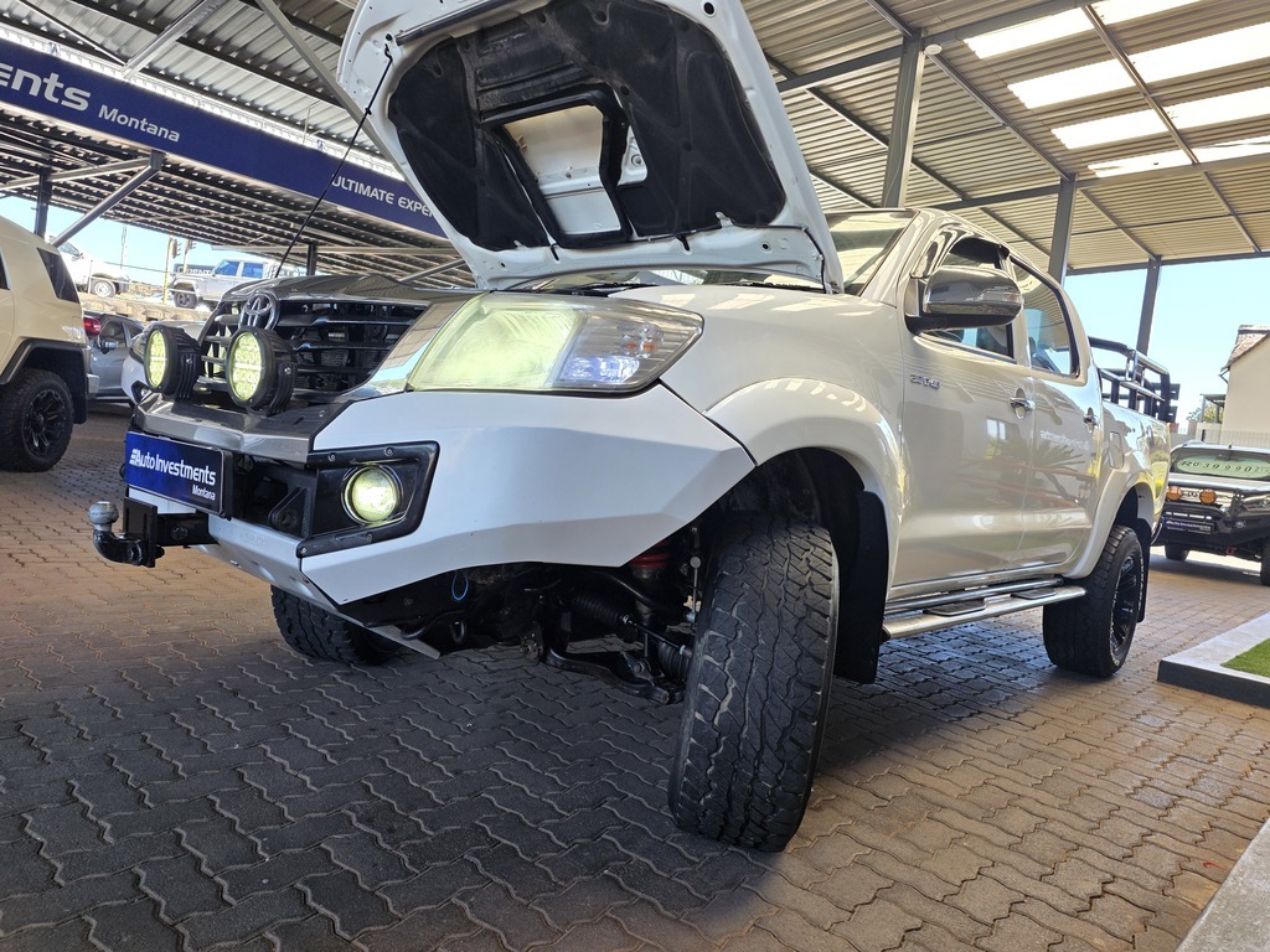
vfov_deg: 58.9
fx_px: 844
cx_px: 635
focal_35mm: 23
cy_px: 476
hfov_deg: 73.9
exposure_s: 1/180
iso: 64
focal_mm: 6.25
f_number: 1.7
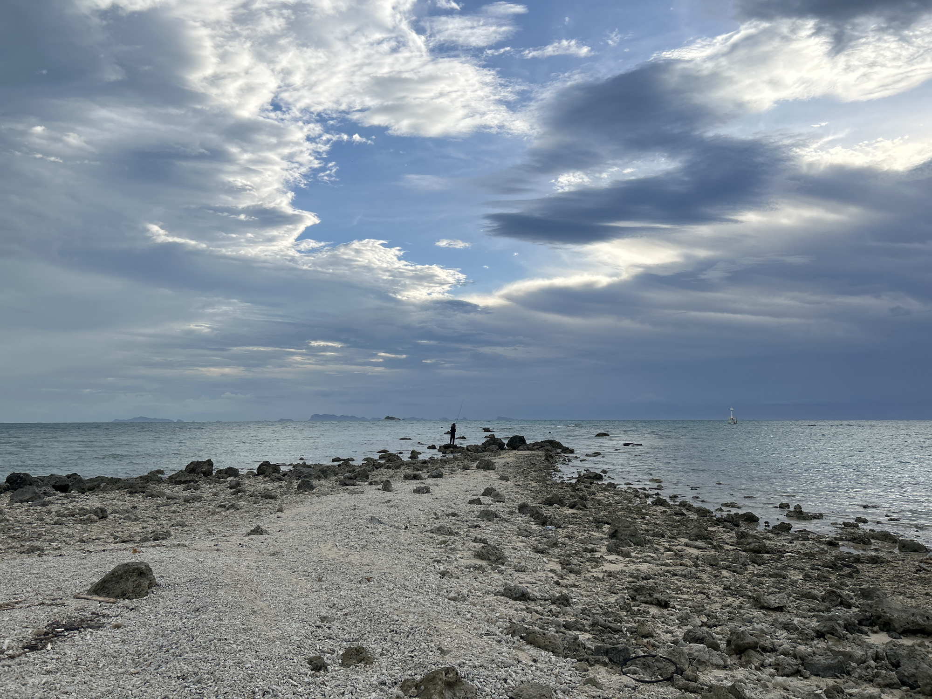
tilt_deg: +6.9
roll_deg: +0.5
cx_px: 466
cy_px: 350
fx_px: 700
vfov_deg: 53.1
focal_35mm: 26
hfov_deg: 67.3
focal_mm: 5.7
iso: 50
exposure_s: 1/3356
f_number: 1.5
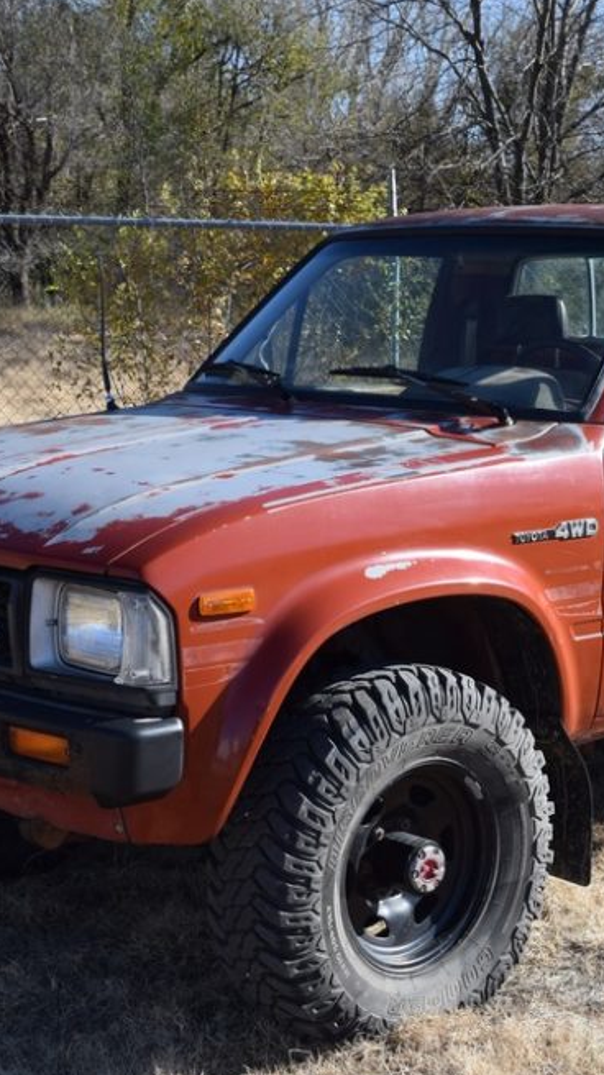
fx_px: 1847
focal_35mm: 65
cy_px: 541
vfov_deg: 32.5
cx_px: 471
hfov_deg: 18.4
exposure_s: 1/320
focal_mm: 27
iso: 200
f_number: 9
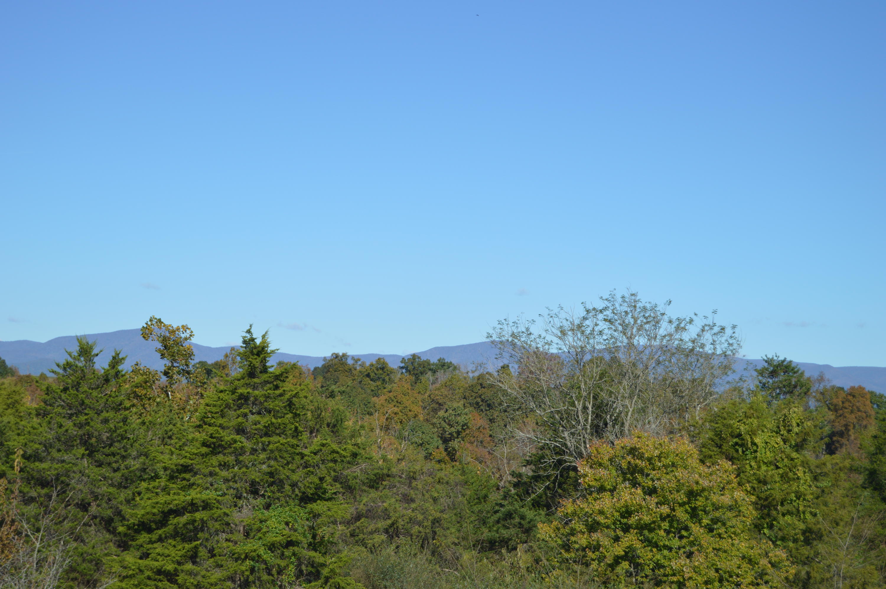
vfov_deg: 18.1
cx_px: 443
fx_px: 1844
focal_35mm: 75
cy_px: 294
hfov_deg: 27.0
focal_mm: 50
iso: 100
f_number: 5.6
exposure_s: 1/640
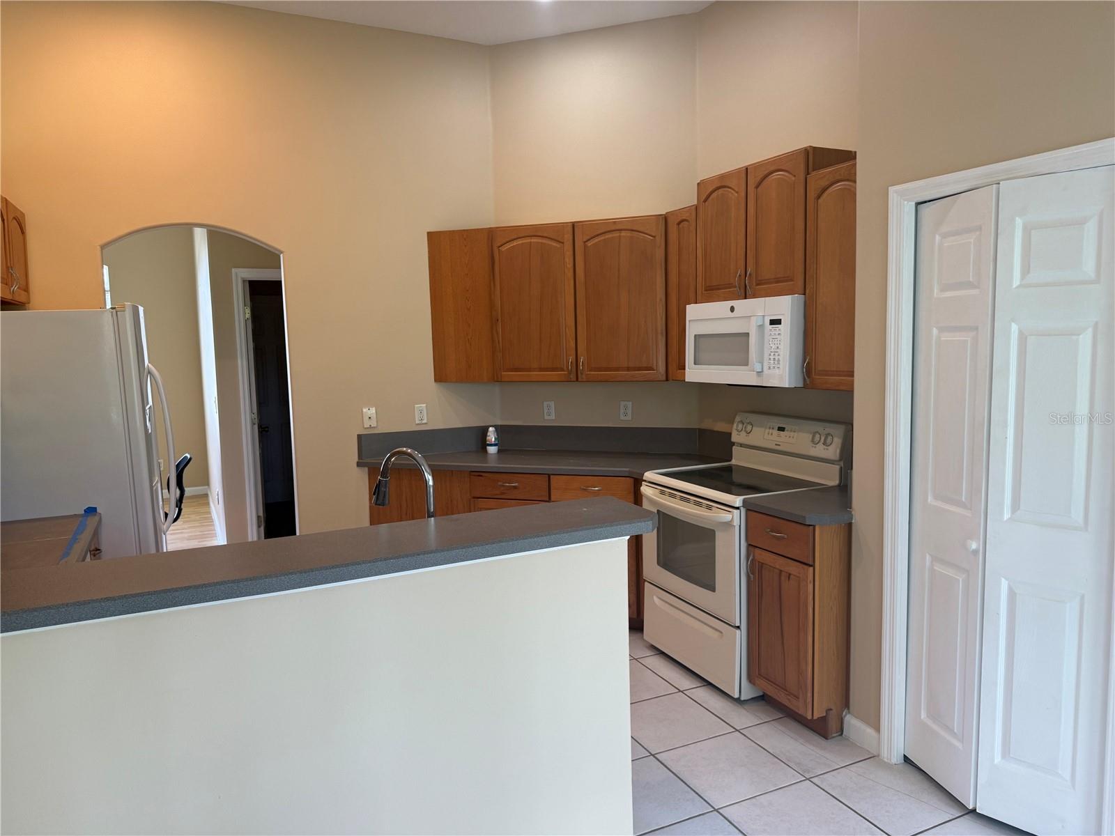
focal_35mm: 24
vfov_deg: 56.8
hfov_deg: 71.6
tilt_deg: -3.8
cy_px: 418
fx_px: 773
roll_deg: +2.2
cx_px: 558
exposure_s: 1/120
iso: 125
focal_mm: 6.76
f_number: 1.78
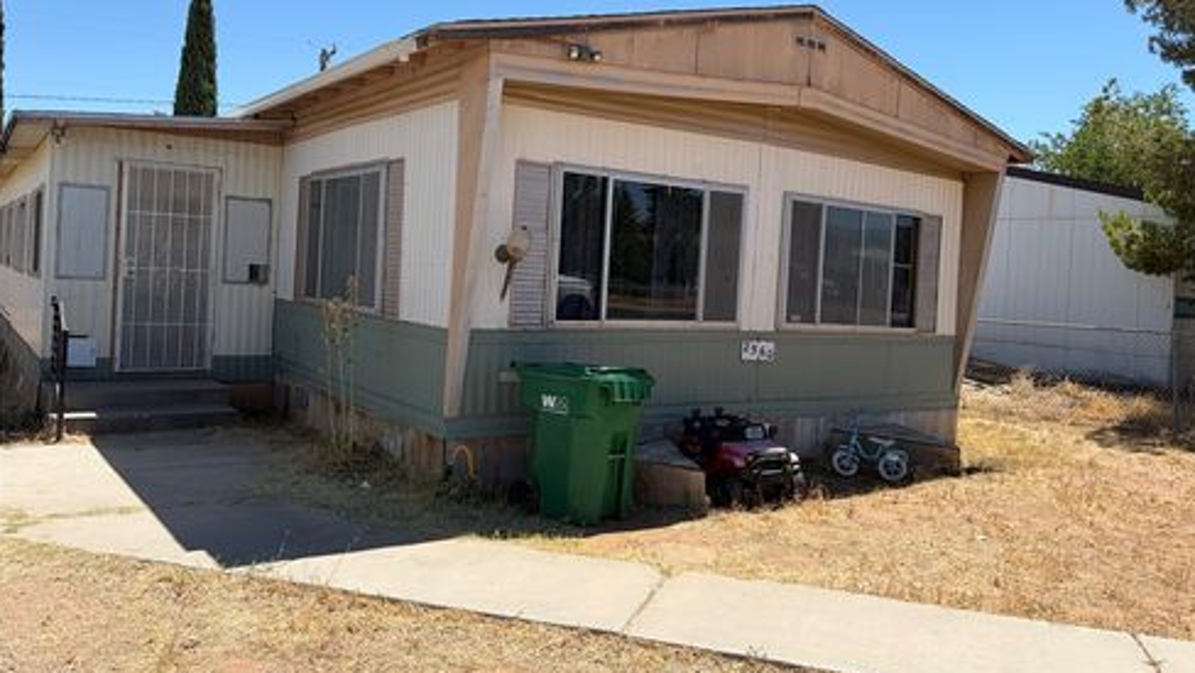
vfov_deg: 40.1
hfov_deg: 66.0
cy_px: 278
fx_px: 919
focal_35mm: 29
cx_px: 610
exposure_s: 1/3125
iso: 50
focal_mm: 5.96
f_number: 1.6
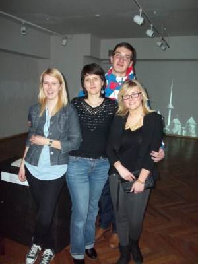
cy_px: 132
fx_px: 244
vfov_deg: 56.8
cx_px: 99
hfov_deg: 44.2
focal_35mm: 32
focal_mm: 5.7
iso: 320
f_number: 2.9
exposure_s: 1/30
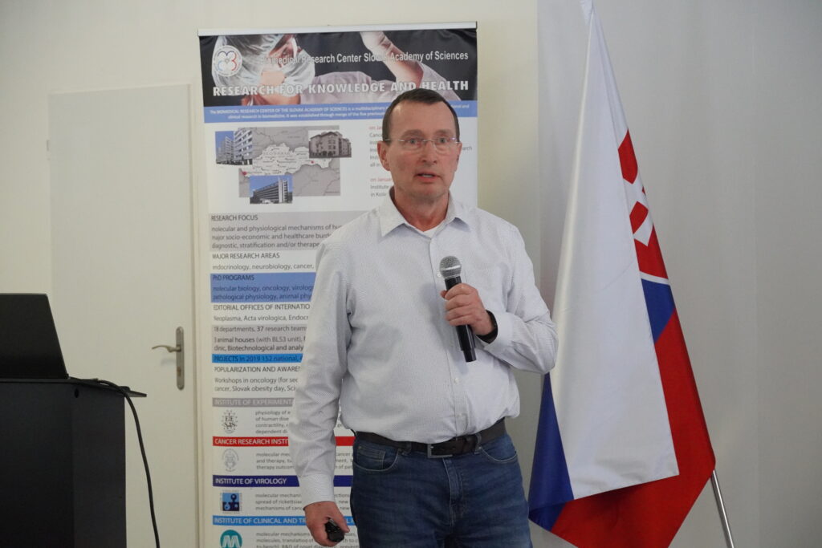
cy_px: 274
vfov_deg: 13.0
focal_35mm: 105
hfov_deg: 19.5
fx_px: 2398
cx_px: 411
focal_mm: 70
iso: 6400
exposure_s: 1/100
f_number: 5.6
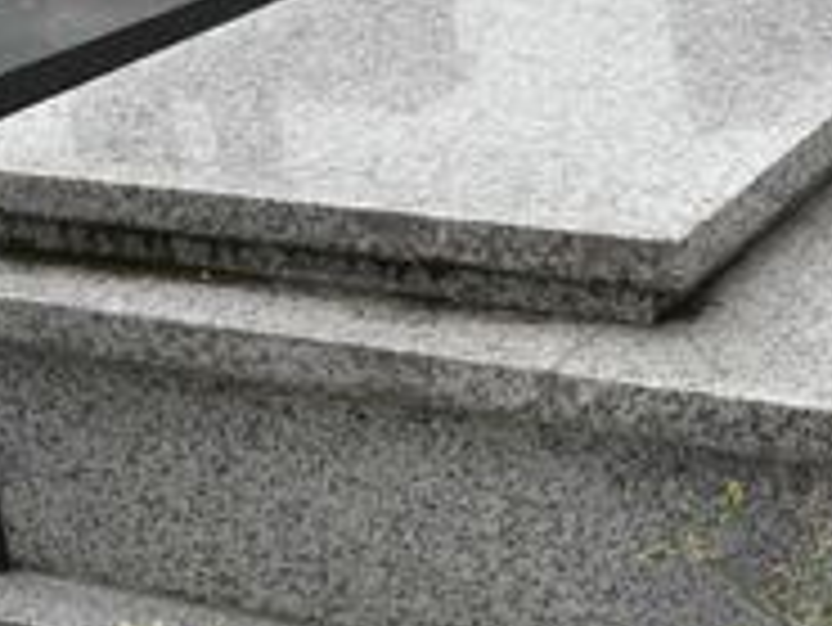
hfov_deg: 22.6
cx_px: 832
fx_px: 1996
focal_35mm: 83
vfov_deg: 17.8
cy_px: 266
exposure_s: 1/90
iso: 80
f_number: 3.4
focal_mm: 5.2
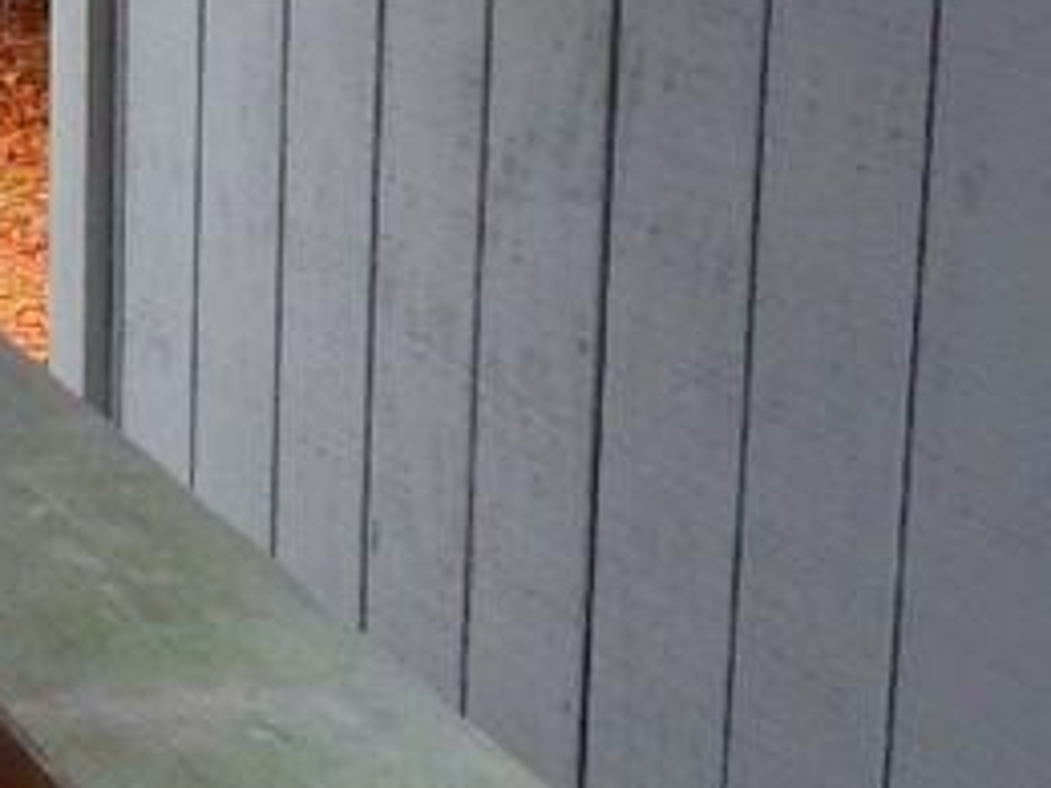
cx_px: -1221
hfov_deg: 12.9
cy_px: 113
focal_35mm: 127
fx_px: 3856
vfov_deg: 11.6
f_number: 3
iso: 125
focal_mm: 4
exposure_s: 1/40
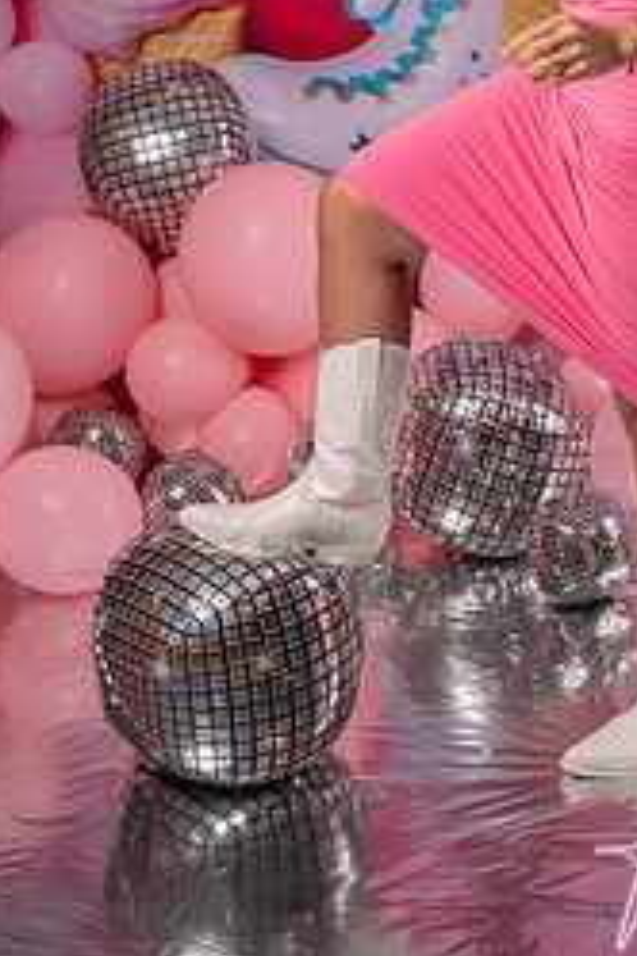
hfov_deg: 16.4
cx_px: 434
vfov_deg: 24.0
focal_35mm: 83
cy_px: 169
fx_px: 2203
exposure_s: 1/125
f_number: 6.3
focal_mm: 46
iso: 250
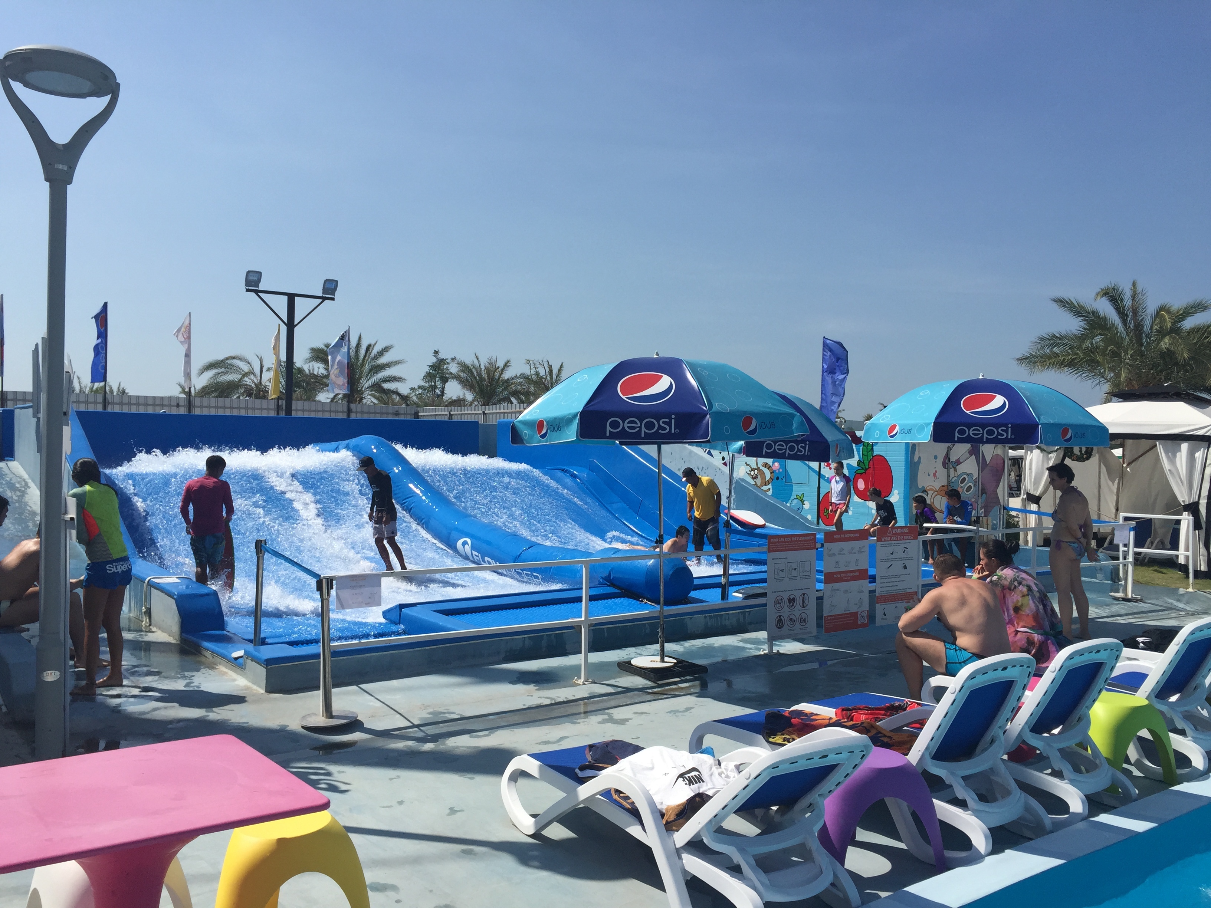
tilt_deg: -1.0
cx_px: 606
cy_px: 454
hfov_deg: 61.7
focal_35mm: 29
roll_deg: -1.5
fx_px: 1015
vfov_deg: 48.2
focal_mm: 4.15
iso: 32
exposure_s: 1/3597
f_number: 2.2
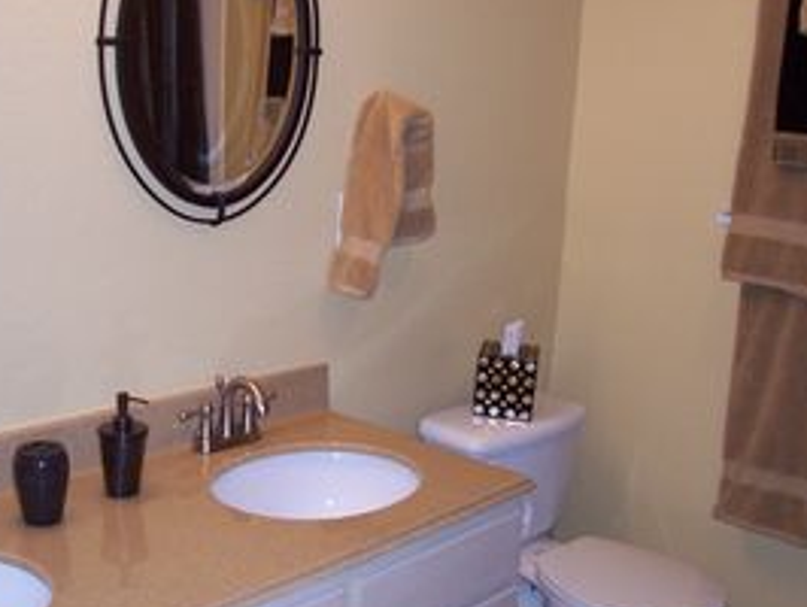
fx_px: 1097
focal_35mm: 47
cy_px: 291
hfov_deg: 40.2
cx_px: 319
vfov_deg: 30.9
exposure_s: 1/60
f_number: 2.7
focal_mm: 5.6
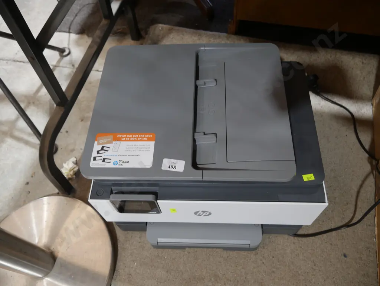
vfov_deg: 49.8
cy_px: 143
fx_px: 308
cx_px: 190
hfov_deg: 63.4
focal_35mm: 28
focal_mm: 14
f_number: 3.5
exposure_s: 1/60
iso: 500
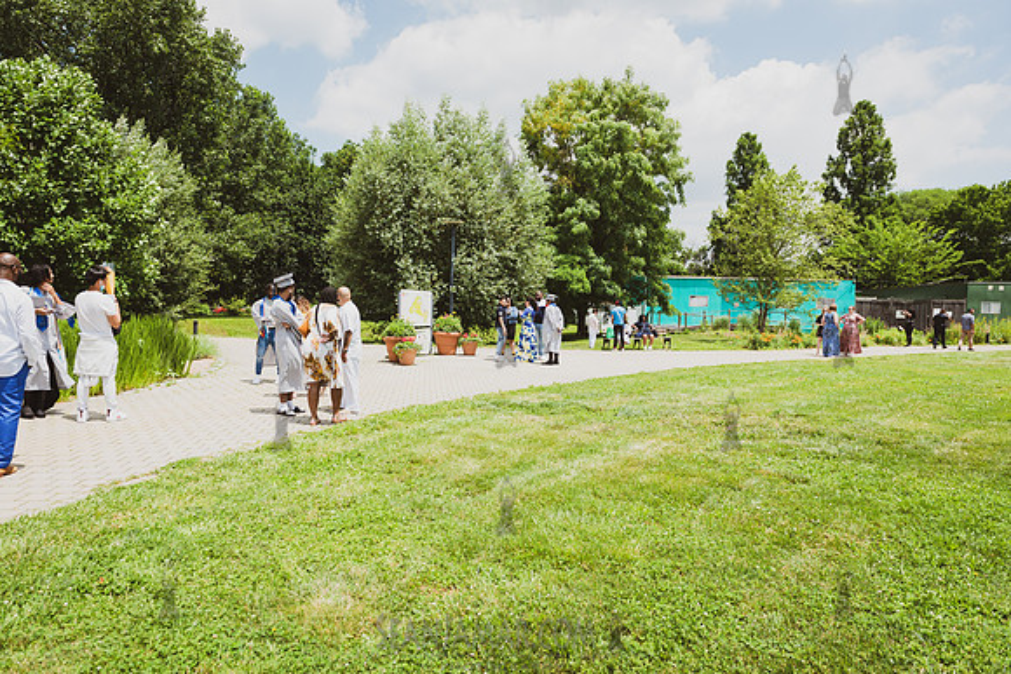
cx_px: 506
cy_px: 337
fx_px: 674
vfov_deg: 53.1
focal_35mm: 24
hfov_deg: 73.7
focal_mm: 24
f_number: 5.6
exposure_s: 1/800
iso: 200
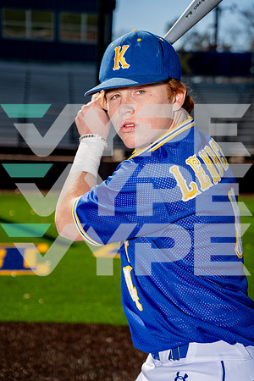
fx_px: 698
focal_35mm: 66
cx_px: 127
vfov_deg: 30.5
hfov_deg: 20.6
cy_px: 190
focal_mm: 66
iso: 100
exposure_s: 1/2000
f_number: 4
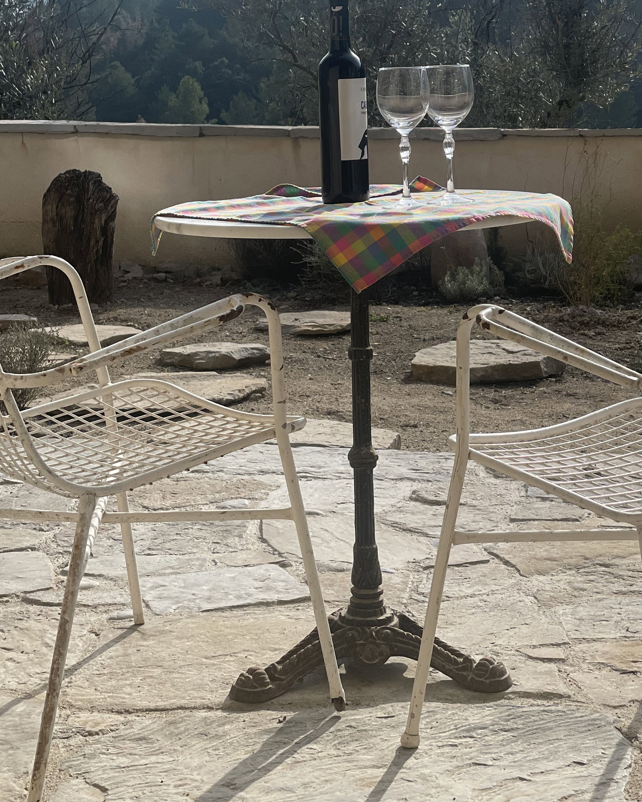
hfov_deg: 19.6
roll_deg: +1.1
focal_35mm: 78
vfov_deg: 24.3
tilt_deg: -8.1
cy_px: 267
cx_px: 380
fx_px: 1853
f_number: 2
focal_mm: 6
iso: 32
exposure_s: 1/1996
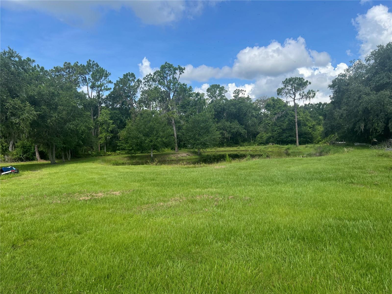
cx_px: 196
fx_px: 294
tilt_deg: -3.5
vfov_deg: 53.1
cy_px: 147
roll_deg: +2.3
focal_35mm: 26
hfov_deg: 67.3
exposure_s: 1/3356
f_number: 1.5
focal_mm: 5.7
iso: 50
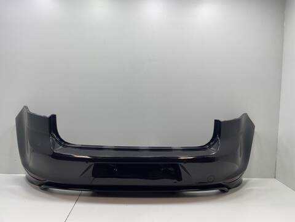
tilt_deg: -3.8
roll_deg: -2.0
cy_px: 111
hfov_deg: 67.3
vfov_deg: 53.1
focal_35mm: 26
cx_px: 148
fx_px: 222
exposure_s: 1/50
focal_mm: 4.2
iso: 64
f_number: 1.6
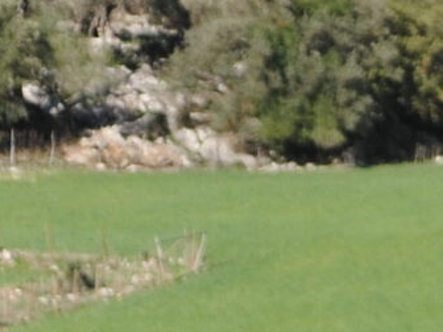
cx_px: -341
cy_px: -318
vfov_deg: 2.5
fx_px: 7738
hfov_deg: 3.3
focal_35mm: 605
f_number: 5.6
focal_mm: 55
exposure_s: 1/640
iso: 200
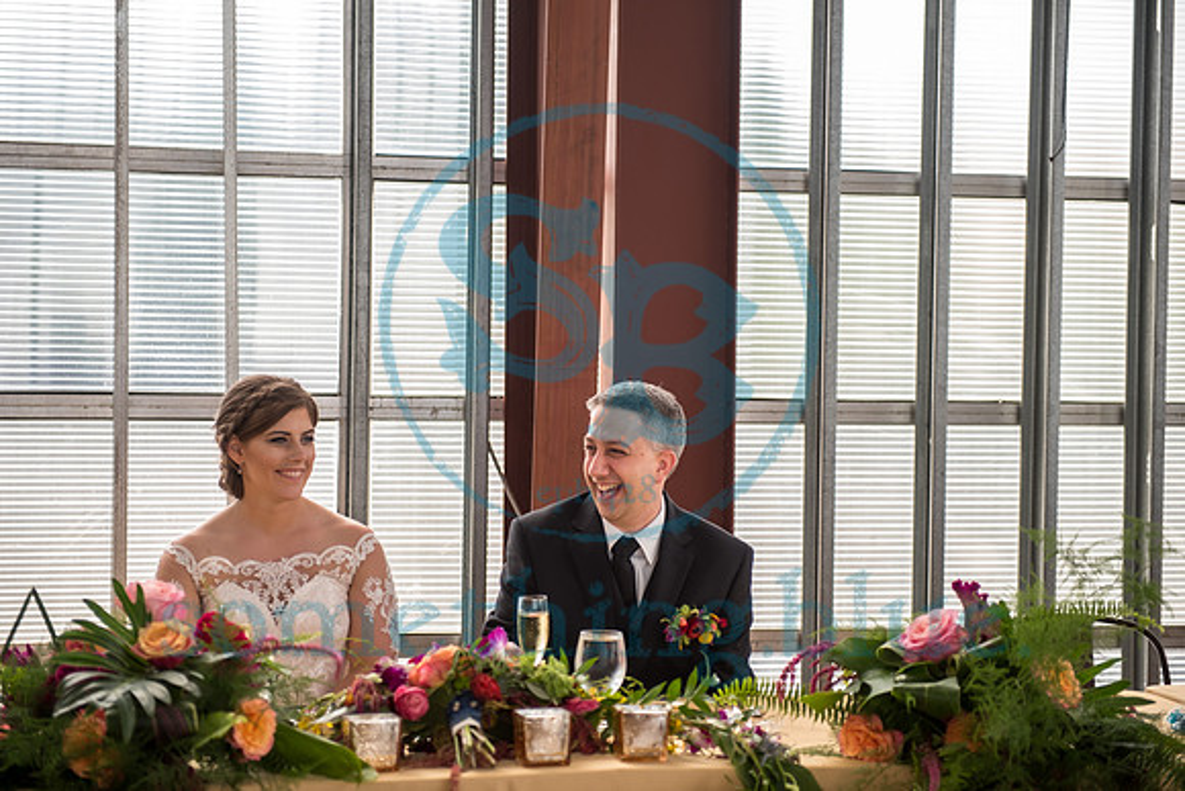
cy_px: 396
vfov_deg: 19.5
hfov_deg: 28.8
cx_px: 592
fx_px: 2305
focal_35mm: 70
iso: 400
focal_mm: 70
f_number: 2.8
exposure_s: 1/250
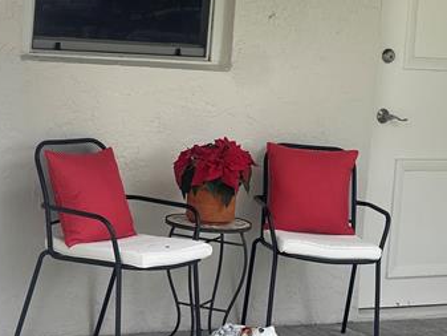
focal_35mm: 114
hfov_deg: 17.3
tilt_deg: -4.1
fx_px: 1473
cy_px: 122
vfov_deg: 13.0
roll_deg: -3.9
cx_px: 257
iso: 20
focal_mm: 7.5
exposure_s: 1/348
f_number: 2.2
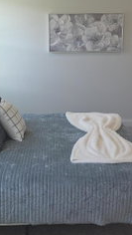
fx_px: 317
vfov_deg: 40.4
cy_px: 94
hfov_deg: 23.5
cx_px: 59
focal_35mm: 51
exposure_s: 1/60
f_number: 1.7
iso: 20
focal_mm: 6.3
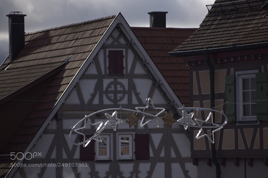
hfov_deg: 6.9
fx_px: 2233
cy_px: 89
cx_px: 134
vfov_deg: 4.6
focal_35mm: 300
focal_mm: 200
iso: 100
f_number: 6.3
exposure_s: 1/500
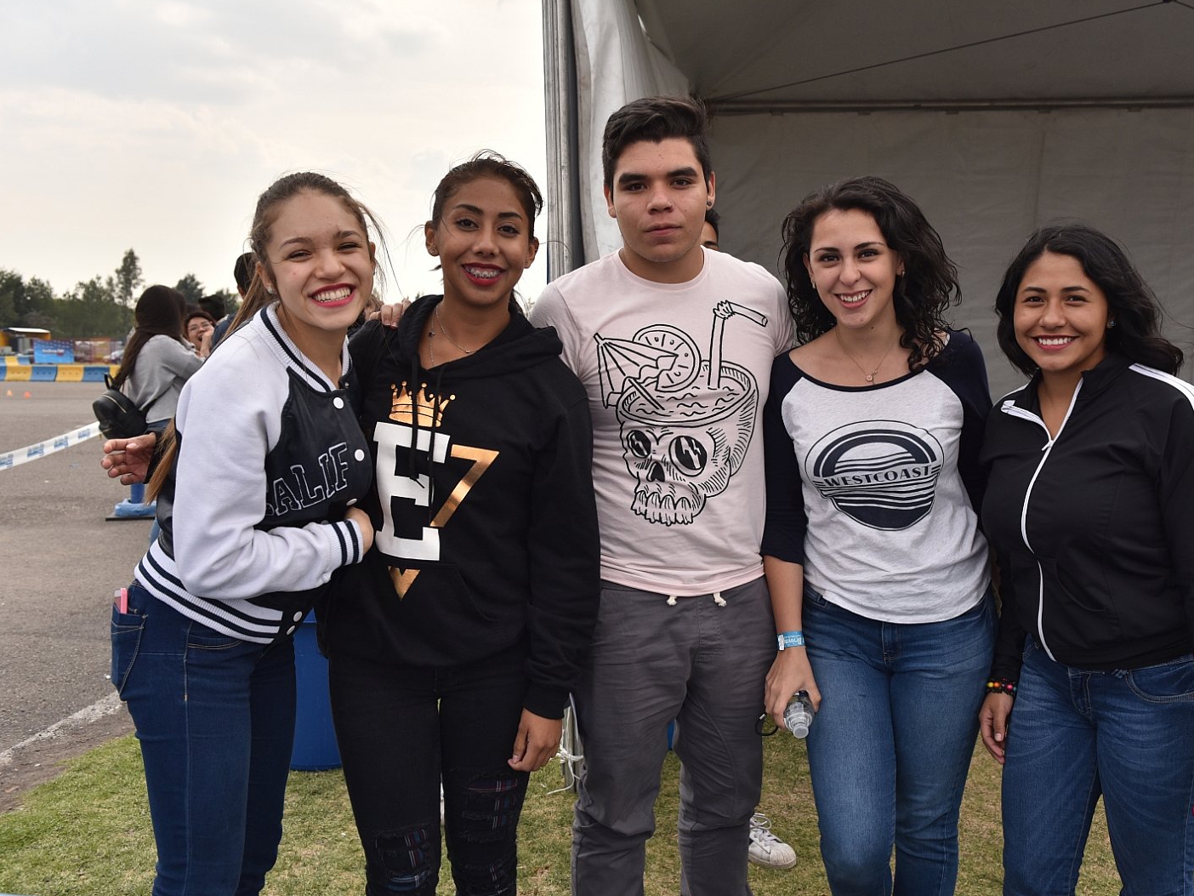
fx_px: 1173
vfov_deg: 41.8
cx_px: 665
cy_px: 449
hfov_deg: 53.8
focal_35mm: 34
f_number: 5.6
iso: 320
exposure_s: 1/1000
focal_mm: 31
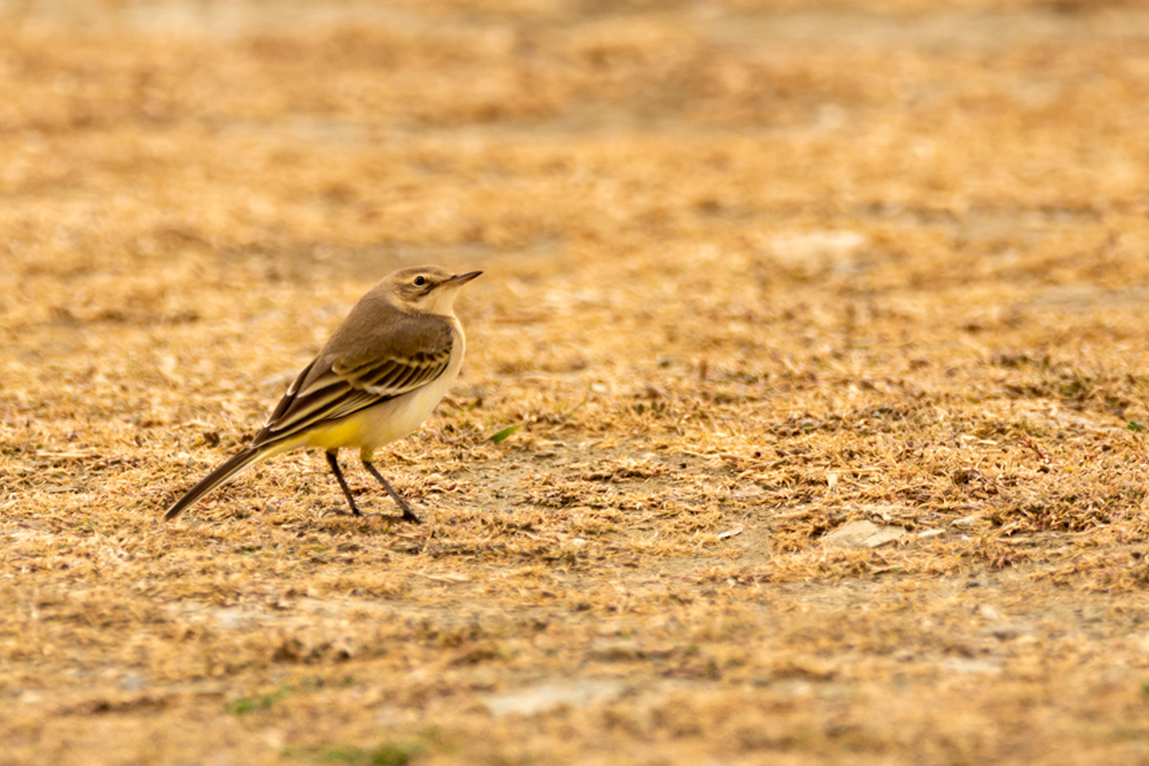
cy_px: 388
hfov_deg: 1.9
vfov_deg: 1.2
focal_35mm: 1103
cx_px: 487
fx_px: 35195
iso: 320
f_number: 7.1
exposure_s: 1/640
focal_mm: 600
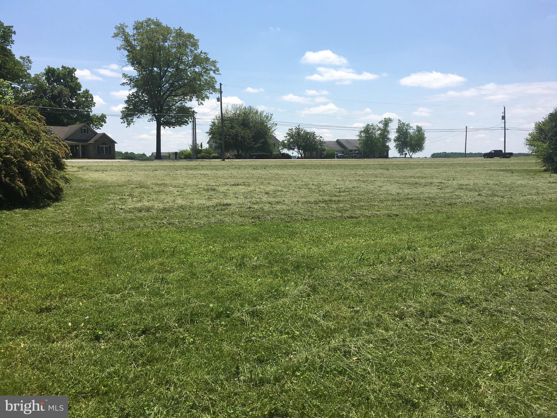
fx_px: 467
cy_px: 209
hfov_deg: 61.7
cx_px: 278
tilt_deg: -4.8
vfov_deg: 48.2
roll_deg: -0.2
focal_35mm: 29
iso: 25
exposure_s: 1/2481
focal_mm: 4.15
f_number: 2.2
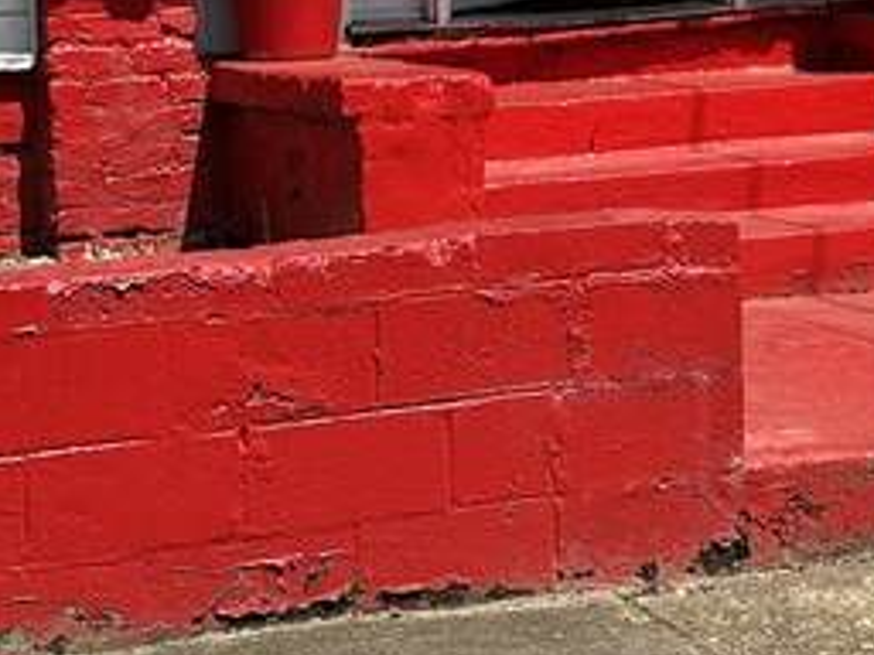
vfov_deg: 12.0
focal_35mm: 120
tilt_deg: +0.4
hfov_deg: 16.4
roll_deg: +1.8
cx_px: 485
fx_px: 3030
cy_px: -198
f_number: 1.78
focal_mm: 6.86
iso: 80
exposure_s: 1/5000
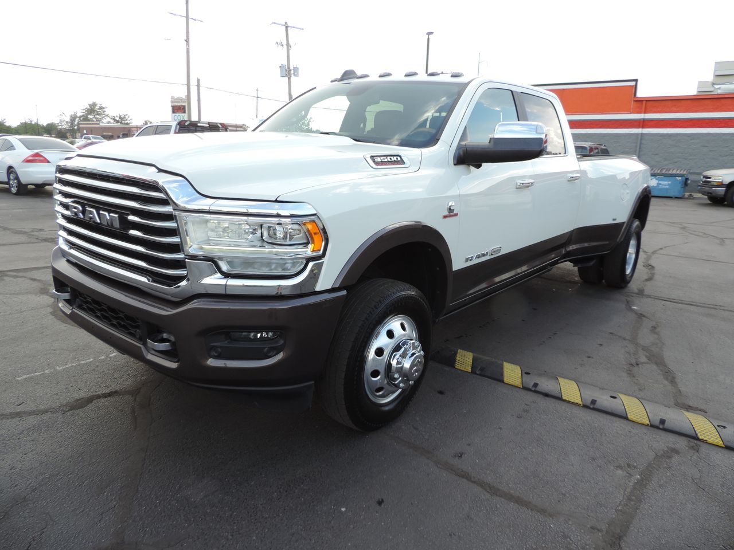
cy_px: 275
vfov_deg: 56.8
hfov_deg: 71.6
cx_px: 367
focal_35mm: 24
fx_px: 509
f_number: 3
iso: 80
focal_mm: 4.3
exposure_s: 1/200
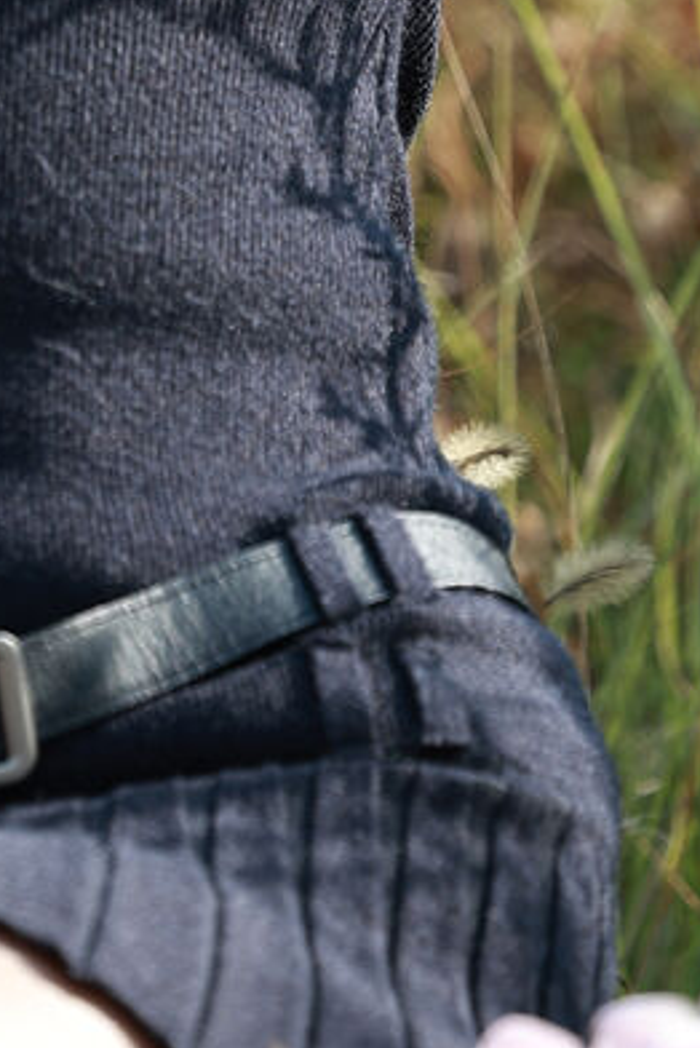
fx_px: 22301
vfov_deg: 2.7
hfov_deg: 1.8
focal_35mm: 766
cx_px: -251
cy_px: -797
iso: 100
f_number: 2.8
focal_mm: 168
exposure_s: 1/800
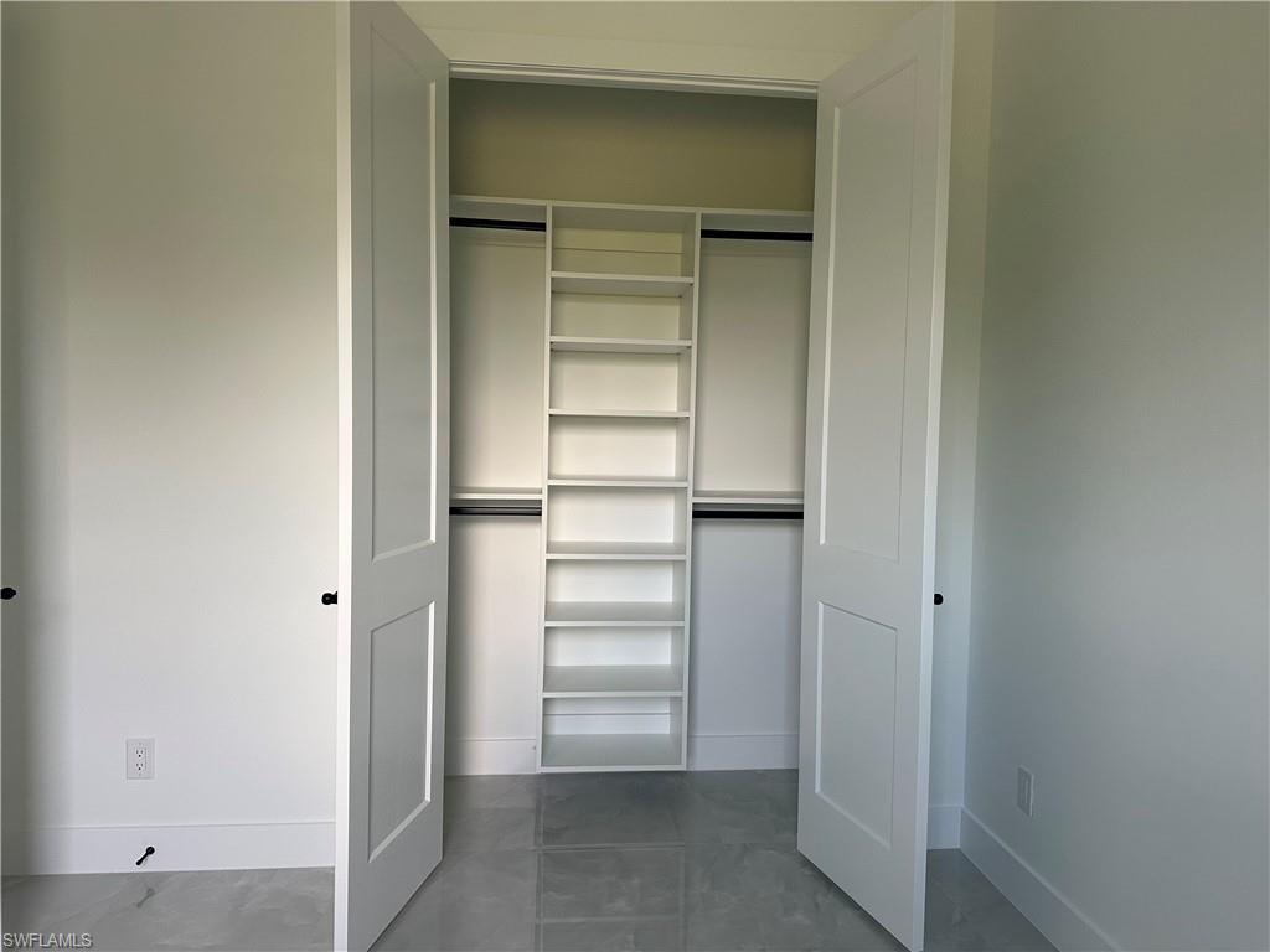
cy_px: 476
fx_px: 881
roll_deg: -0.7
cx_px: 635
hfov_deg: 71.6
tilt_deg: -3.5
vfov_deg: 56.8
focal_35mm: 24
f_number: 1.78
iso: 160
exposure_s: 1/121
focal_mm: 6.86
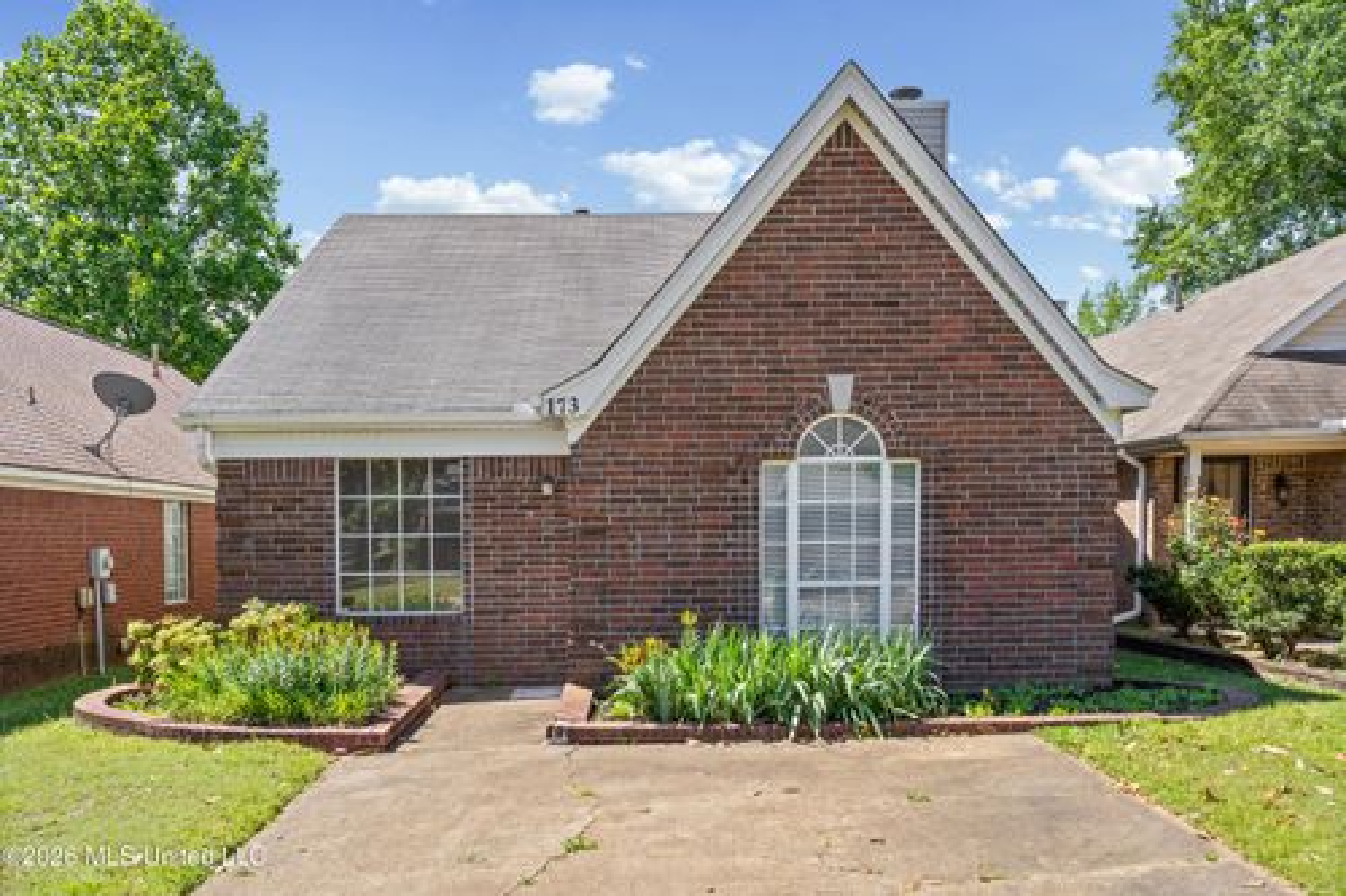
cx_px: 673
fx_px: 1308
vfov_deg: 37.8
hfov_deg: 54.5
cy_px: 448
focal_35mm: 35
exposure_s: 1/320
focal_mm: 35
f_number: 9
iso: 800
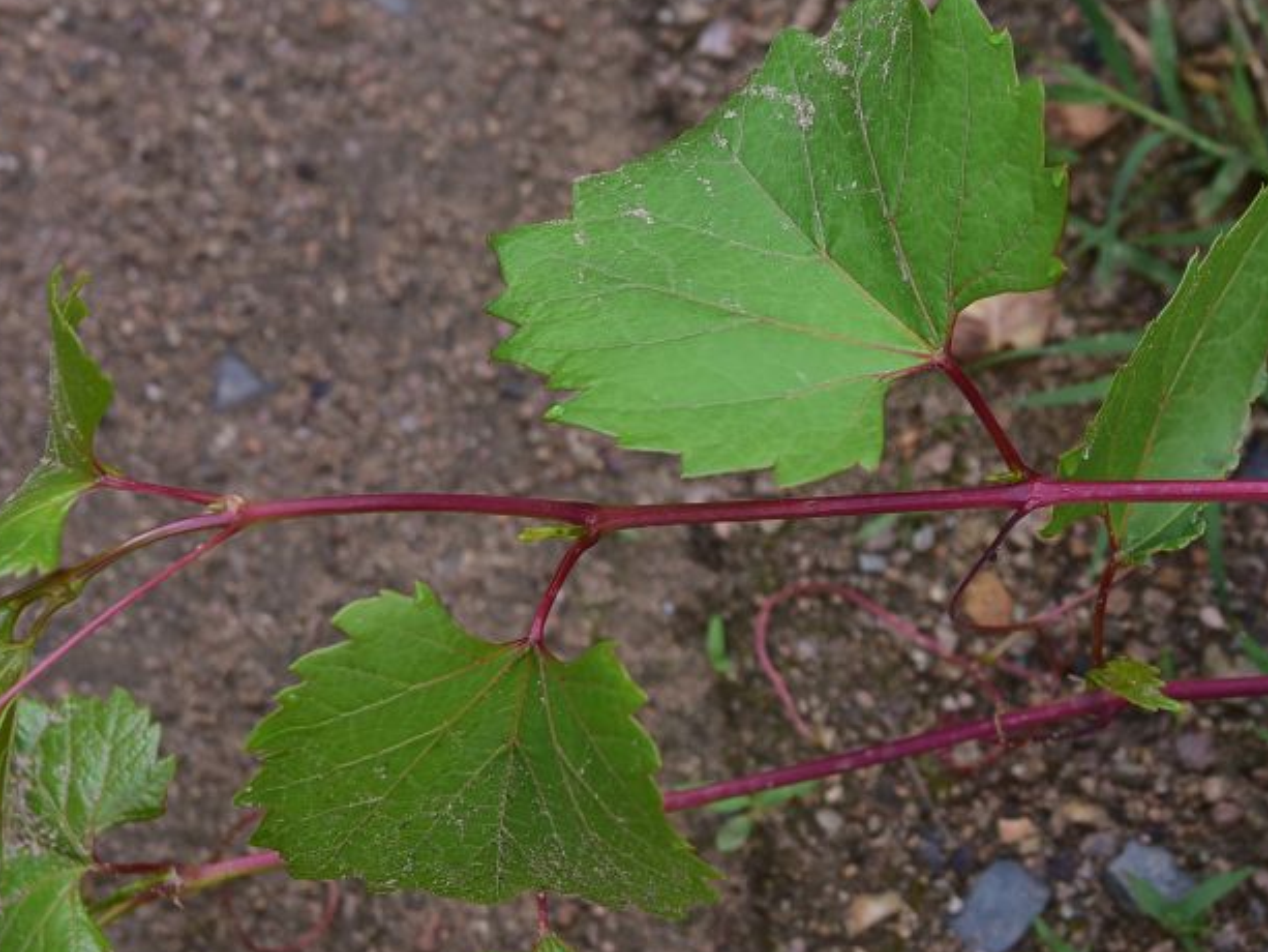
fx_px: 3737
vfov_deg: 14.5
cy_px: 353
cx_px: 883
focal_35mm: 102
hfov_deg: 19.2
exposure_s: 1/125
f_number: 7.1
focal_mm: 50
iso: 320
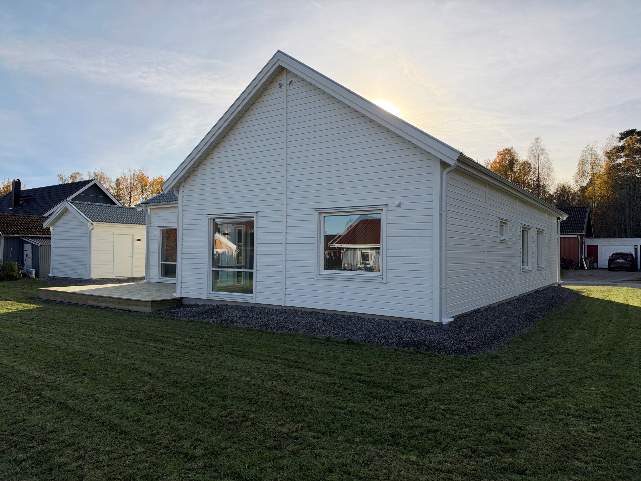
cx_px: 320
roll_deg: -0.2
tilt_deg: +2.0
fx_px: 444
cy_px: 240
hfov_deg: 71.6
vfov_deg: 56.8
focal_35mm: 24
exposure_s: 1/5208
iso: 80
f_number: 1.8
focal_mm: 6.93
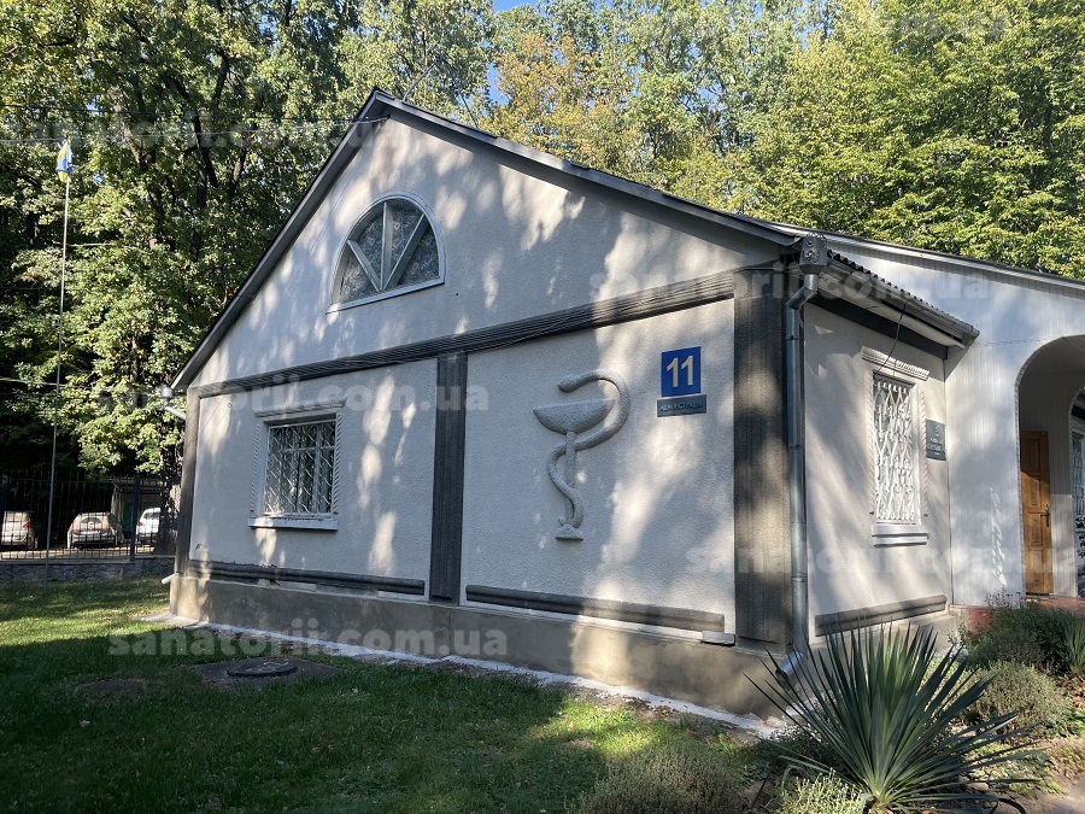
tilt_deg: +8.2
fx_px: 815
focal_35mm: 26
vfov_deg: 53.1
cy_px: 407
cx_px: 542
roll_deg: -1.3
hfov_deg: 67.3
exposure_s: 1/855
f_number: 1.6
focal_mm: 4.2
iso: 32
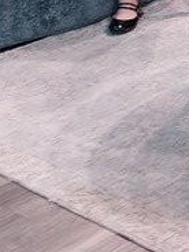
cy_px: -238
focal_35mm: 145
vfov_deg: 12.2
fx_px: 1056
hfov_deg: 8.7
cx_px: 534
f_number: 1.8
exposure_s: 1/24
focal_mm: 4
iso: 40
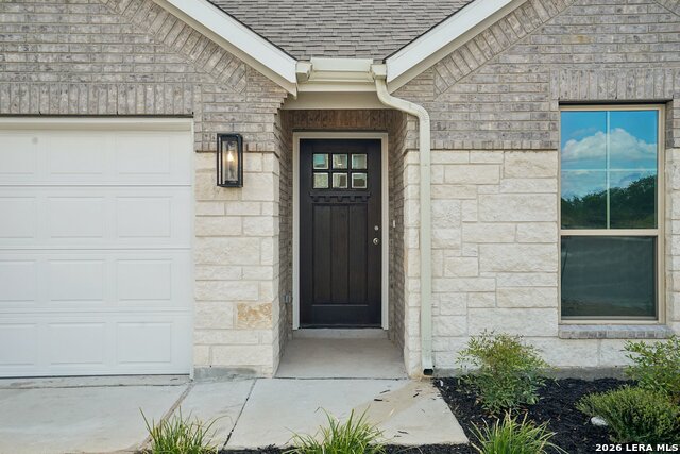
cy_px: 227
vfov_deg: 43.6
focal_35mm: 30
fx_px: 567
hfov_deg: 61.9
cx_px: 340
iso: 200
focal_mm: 30
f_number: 8
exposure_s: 1/100
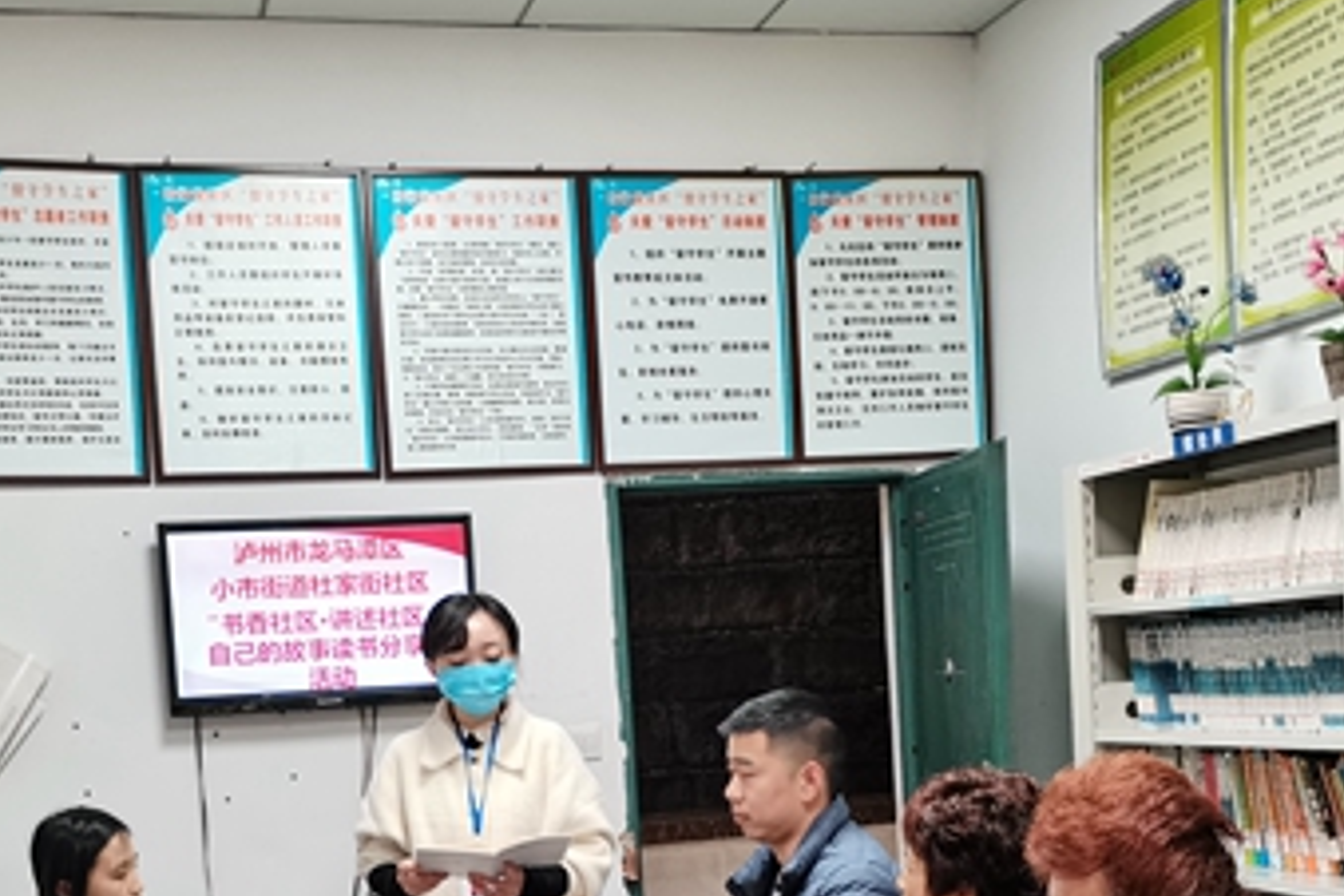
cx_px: 634
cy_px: 817
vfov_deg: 25.6
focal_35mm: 51
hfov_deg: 38.9
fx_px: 1904
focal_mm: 5.58
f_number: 1.8
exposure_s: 1/50
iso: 320
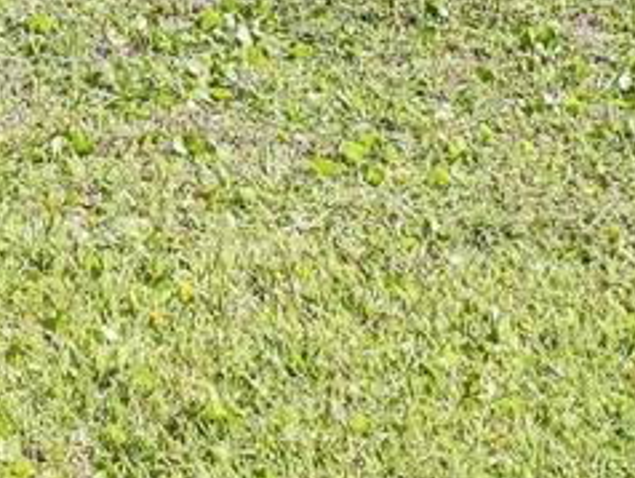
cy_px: -457
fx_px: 2369
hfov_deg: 14.1
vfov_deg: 10.6
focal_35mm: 129
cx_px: -364
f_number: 5
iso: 100
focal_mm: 12
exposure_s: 1/200
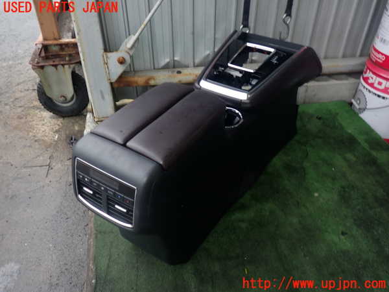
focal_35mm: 30
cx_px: 194
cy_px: 146
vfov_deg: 46.8
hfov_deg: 60.0
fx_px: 337
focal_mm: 5.4
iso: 200
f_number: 6.3
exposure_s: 1/30
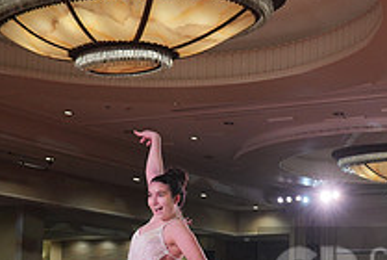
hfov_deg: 25.3
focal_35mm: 72
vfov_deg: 18.4
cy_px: 276
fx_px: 775
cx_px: 459
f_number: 4
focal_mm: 26
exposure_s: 1/500
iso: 1000
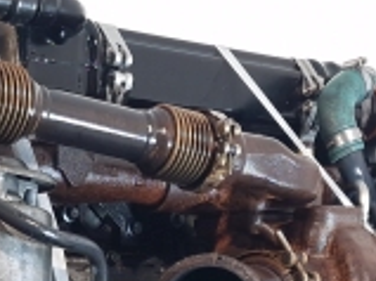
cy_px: 491
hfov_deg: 16.8
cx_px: 66
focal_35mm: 116
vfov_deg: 11.8
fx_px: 1259
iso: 125
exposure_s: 1/50
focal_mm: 6.4
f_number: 1.8
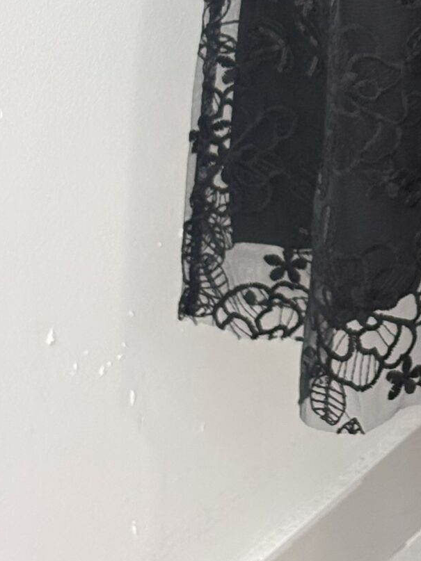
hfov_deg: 8.8
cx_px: 627
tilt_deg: -19.7
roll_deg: +1.1
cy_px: -218
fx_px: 2676
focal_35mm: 165
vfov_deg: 11.6
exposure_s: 1/100
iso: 100
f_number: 1.6
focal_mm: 5.96
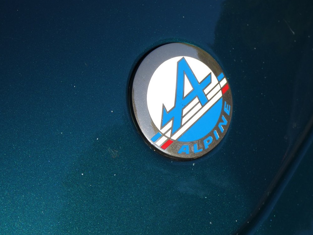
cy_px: 115
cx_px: 155
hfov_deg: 20.0
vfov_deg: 15.1
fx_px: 886
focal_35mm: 98
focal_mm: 17.1
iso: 80
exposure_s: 1/500
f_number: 4.8
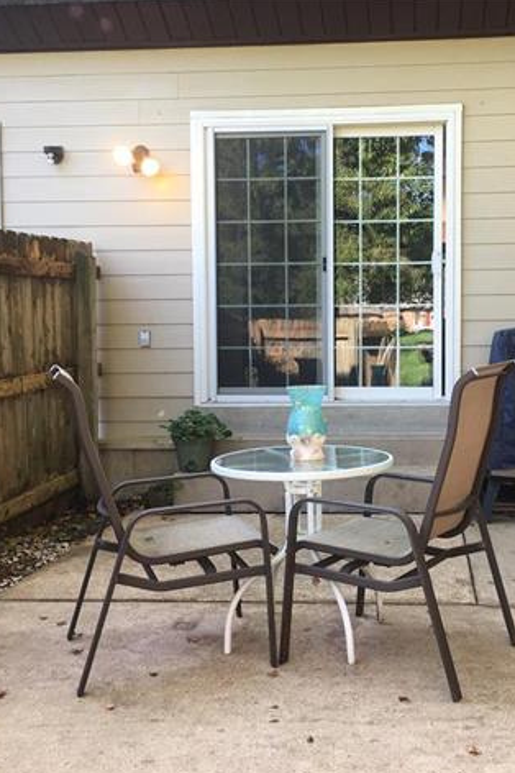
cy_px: 389
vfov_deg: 47.4
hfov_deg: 32.3
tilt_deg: -1.2
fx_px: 880
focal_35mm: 41
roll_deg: -0.3
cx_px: 348
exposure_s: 1/60
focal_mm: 4.15
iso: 25
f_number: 2.2
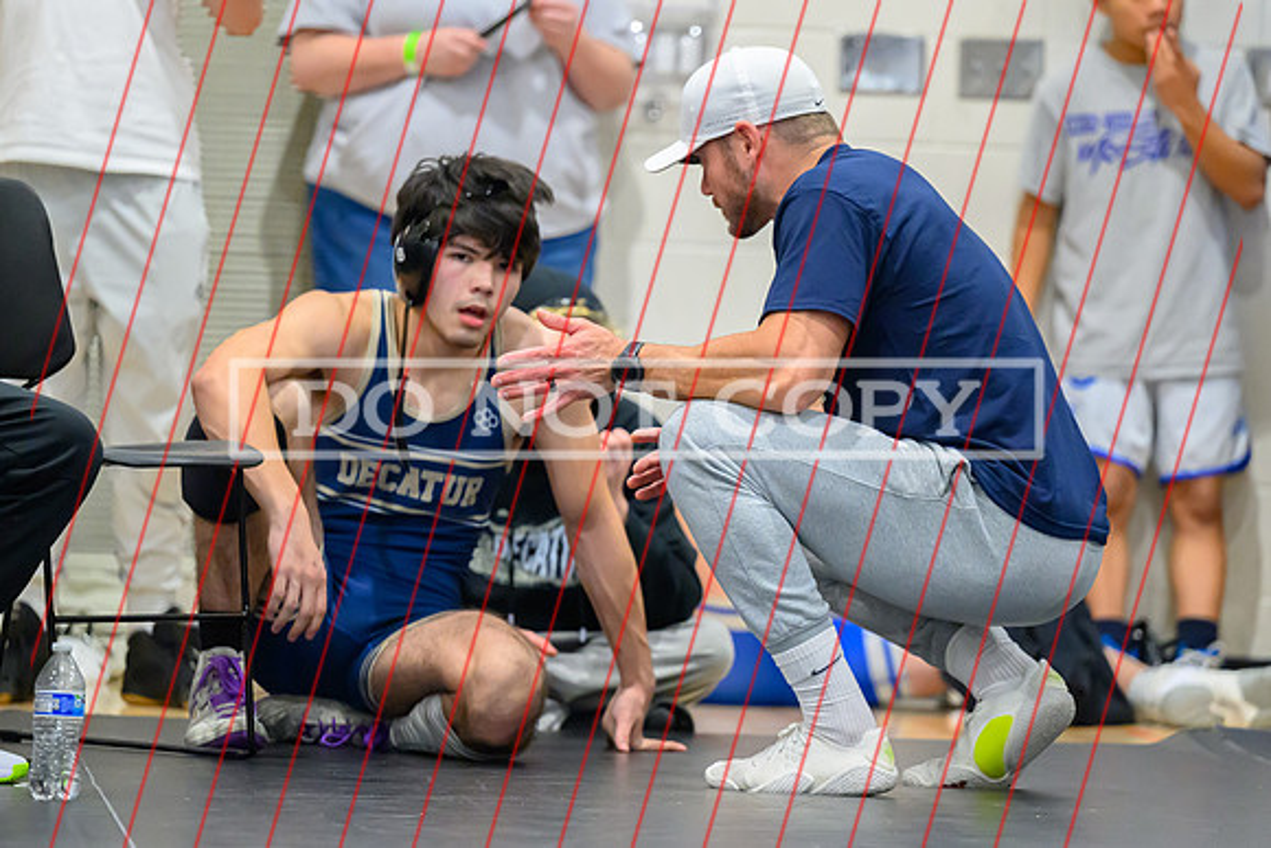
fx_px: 8036
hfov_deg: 9.0
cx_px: 755
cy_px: 407
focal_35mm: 228
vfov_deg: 6.0
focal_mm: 175
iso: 6400
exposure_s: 1/500
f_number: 2.8
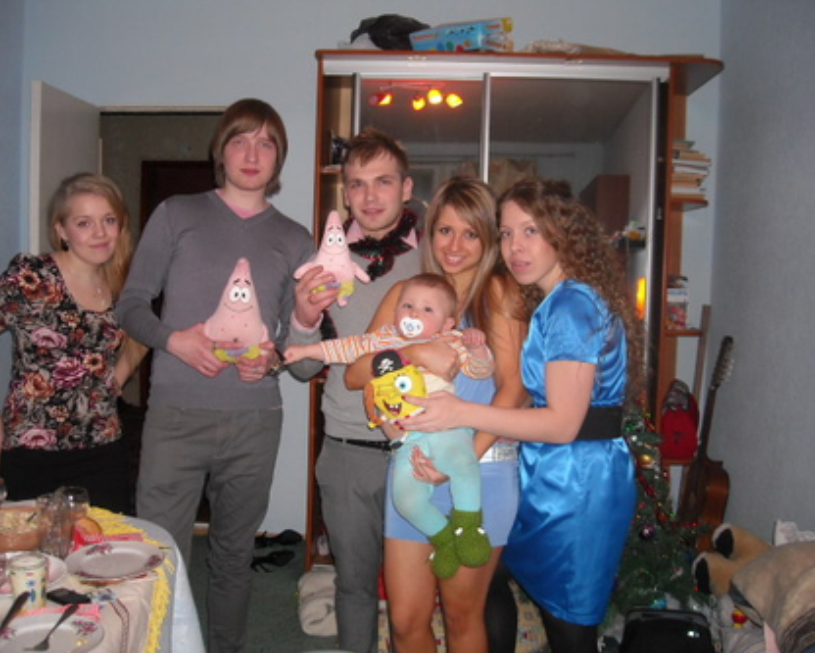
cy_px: 324
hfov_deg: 49.0
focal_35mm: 37
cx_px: 384
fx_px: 893
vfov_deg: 40.1
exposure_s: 1/60
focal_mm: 5.7
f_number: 2.8
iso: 200
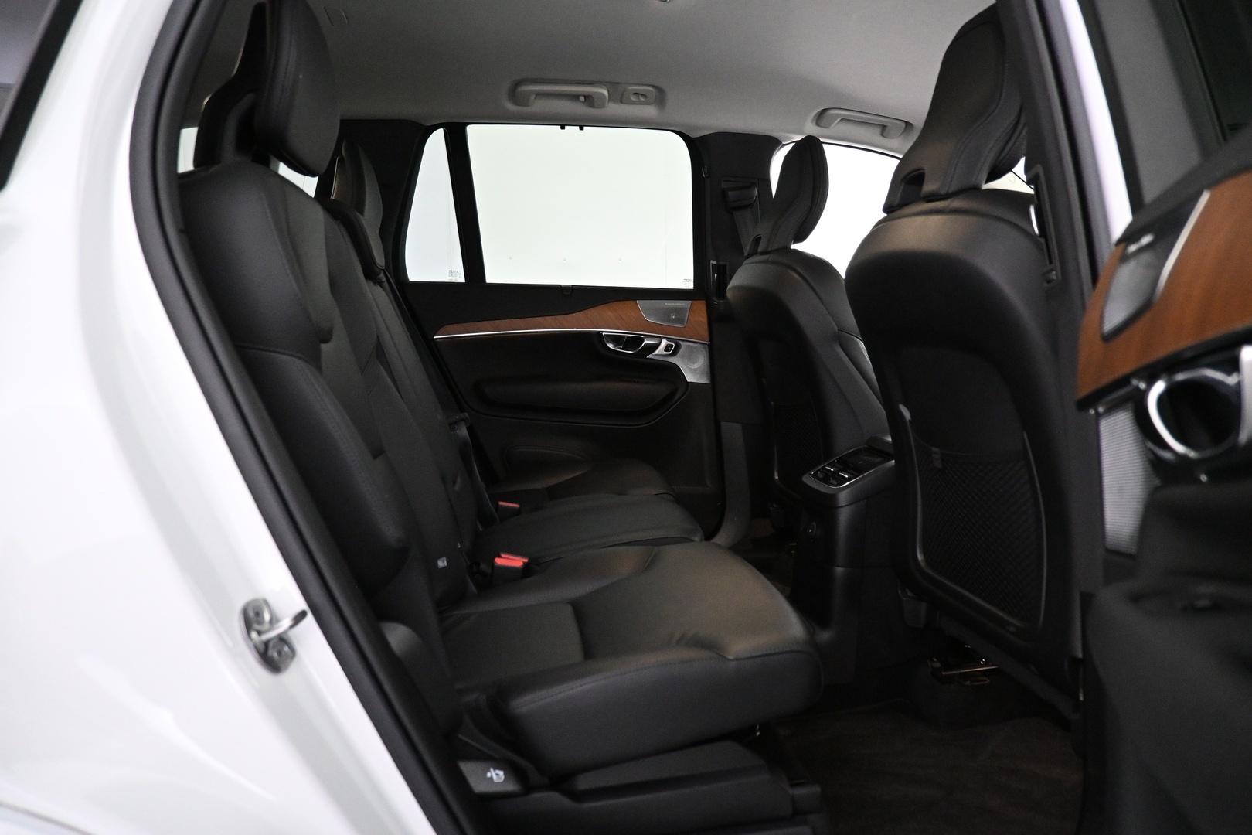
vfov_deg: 53.1
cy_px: 418
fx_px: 835
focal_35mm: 24
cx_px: 626
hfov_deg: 73.7
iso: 4000
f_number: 3.5
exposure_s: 1/60
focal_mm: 16
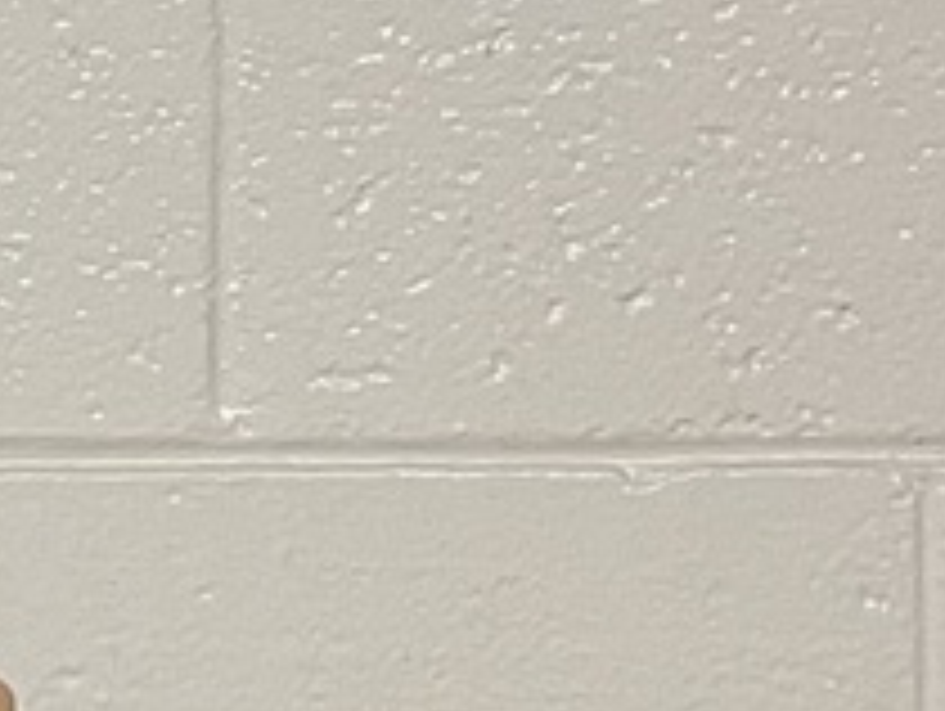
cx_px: -1638
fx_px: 4728
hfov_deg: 9.5
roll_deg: +0.1
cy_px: 958
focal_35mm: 173
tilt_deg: -0.8
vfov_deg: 8.5
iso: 100
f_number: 1.6
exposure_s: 1/60
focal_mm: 5.1
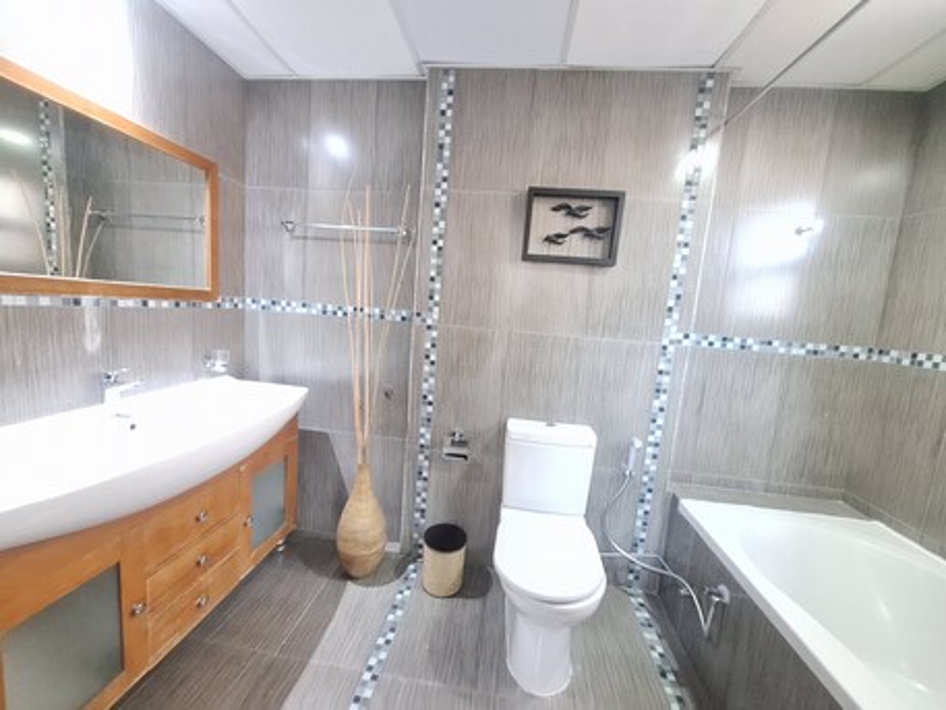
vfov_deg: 89.9
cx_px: 473
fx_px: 355
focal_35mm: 13
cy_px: 355
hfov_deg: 106.2
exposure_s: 1/13
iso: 800
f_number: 2.2
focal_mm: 1.74
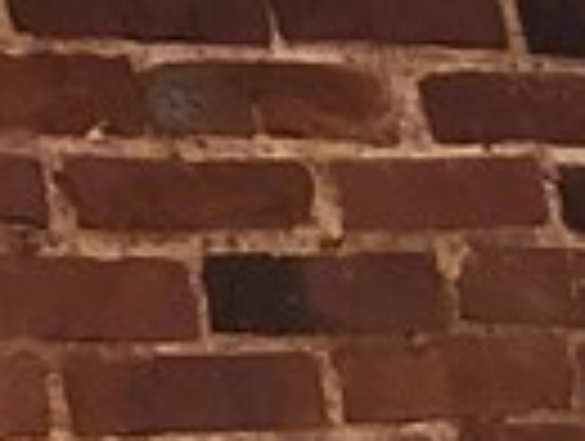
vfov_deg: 6.1
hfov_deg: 7.5
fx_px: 3725
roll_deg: +5.3
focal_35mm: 220
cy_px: 1503
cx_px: 1935
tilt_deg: -12.7
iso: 100
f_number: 1.8
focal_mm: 3.99
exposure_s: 1/5
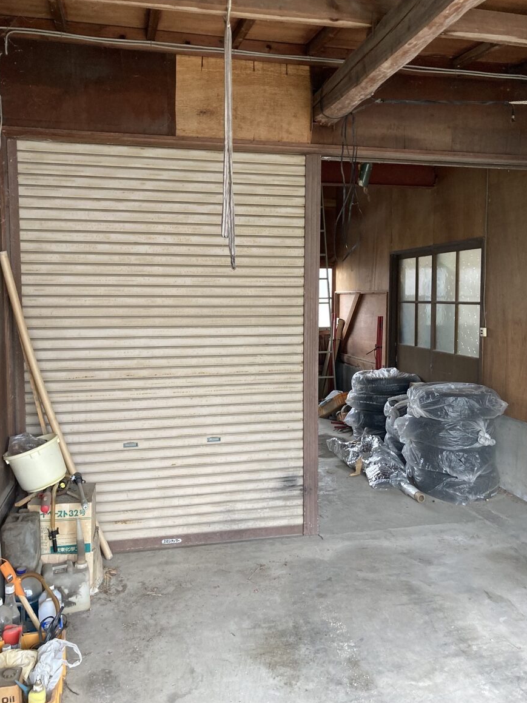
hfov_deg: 48.2
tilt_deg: -3.3
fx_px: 589
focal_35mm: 29
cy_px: 345
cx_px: 270
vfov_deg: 61.7
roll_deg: +0.3
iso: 100
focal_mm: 3.99
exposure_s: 1/60
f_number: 1.8
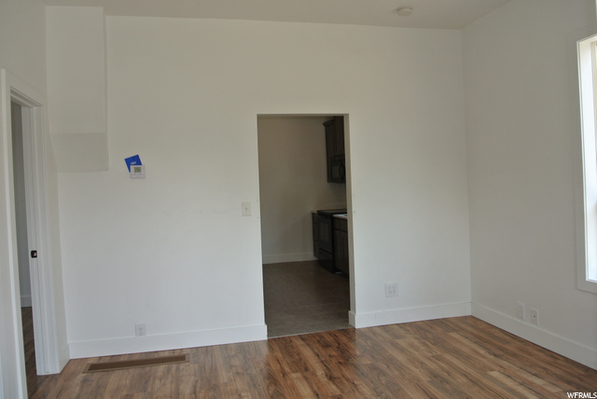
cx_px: 298
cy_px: 200
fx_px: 448
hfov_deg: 67.3
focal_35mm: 27
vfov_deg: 48.0
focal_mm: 10
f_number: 5.6
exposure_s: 1/60
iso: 100
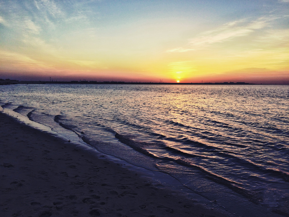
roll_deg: -0.2
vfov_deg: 48.2
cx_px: 144
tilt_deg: -8.0
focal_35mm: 29
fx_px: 242
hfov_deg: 61.7
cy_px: 108
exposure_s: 1/488
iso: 32
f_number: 2.2
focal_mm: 4.15
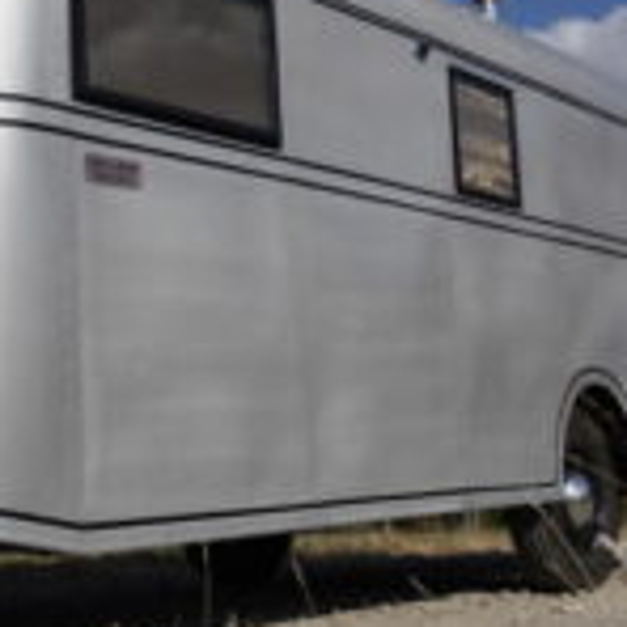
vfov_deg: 25.6
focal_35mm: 67
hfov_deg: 25.6
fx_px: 1373
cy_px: 214
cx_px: 231
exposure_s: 1/1000
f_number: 6.3
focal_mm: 24
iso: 100
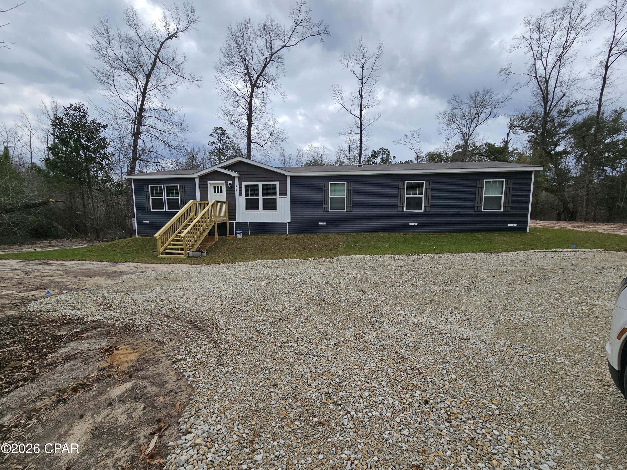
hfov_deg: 106.2
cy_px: 235
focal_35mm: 13
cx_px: 314
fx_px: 235
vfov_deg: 89.9
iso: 50
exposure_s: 1/2679
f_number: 2.2
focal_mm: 2.2
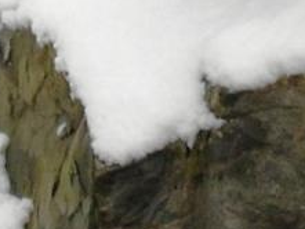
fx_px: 6488
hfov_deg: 2.7
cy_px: -320
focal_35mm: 736
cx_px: 397
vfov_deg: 2.0
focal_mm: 23.4
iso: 79
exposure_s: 1/148
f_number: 4.9
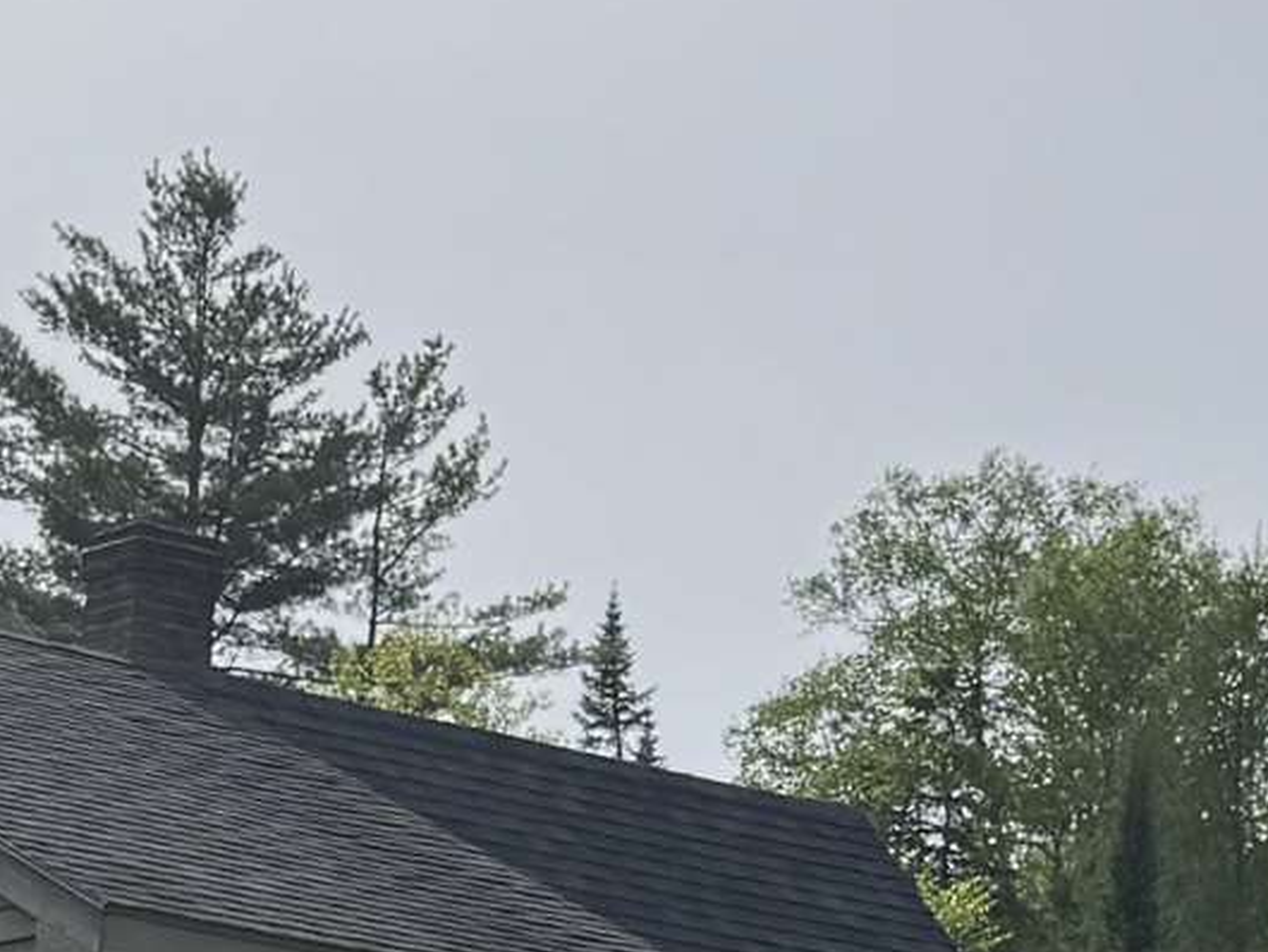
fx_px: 5094
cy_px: 1246
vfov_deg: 10.4
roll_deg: -2.8
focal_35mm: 139
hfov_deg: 14.2
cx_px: 720
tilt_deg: +5.6
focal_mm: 6.76
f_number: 1.78
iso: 80
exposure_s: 1/12346
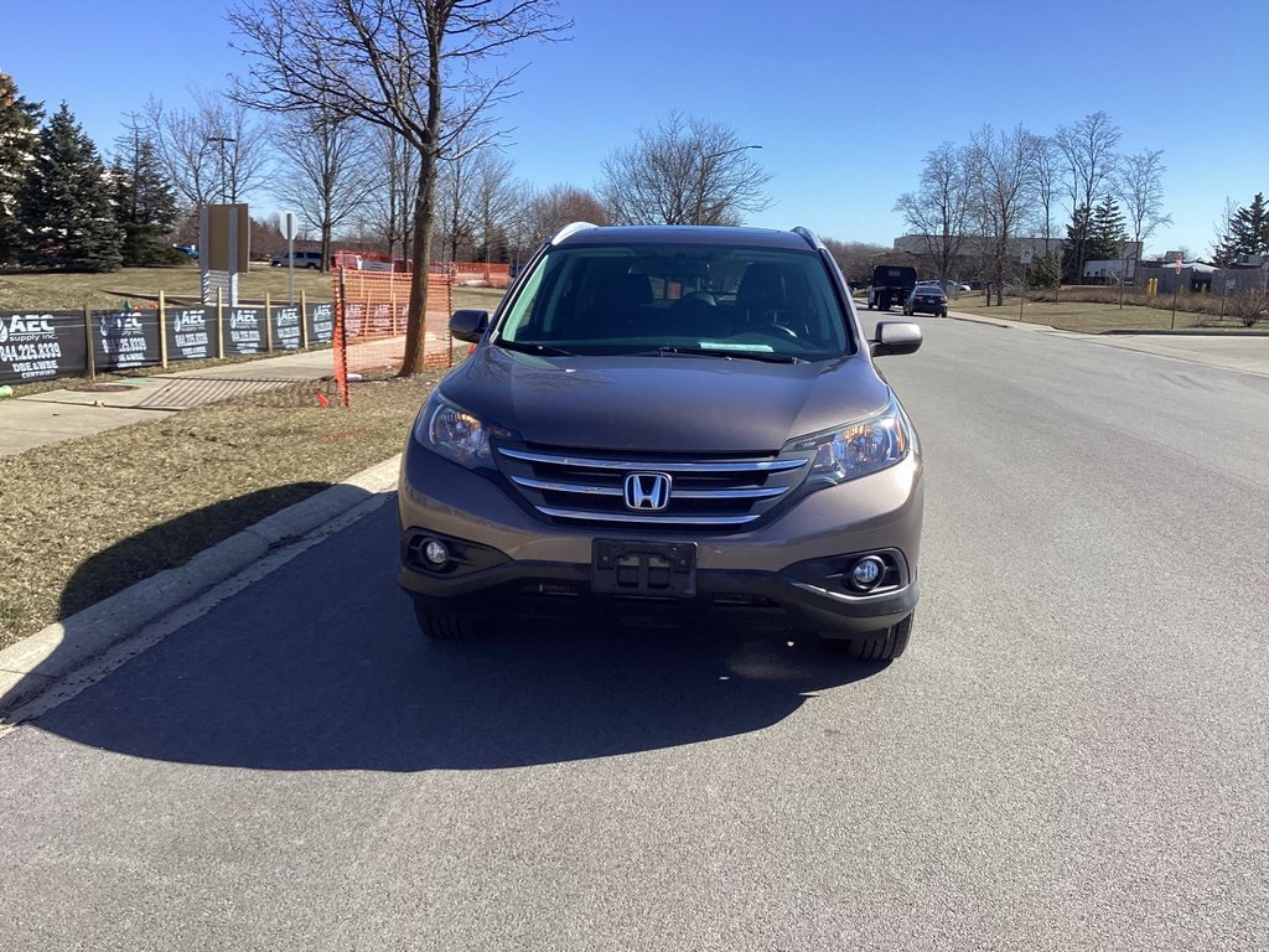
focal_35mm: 31
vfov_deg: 45.4
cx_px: 634
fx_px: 1136
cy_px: 476
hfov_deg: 58.4
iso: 25
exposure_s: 1/876
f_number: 2.4
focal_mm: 3.3
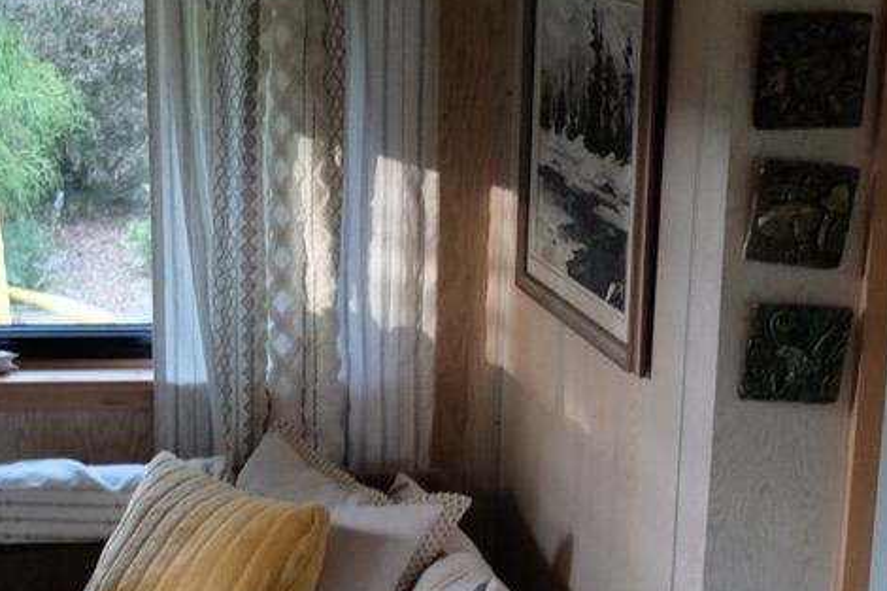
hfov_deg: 22.1
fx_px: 2266
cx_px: 385
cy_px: 531
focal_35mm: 92
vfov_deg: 14.7
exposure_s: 1/25
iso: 1600
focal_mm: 18
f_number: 3.2
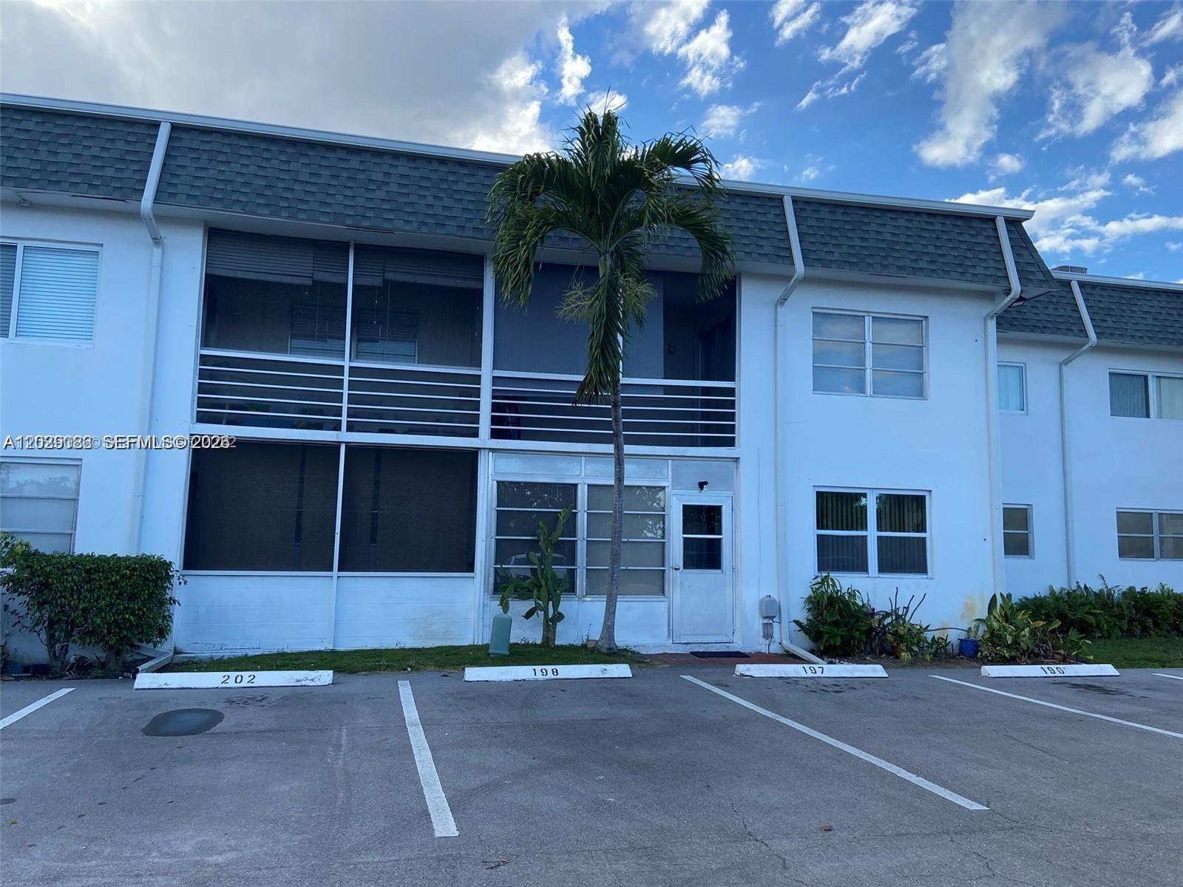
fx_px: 889
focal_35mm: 26
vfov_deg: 53.1
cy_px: 444
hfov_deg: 67.3
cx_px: 592
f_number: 1.8
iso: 32
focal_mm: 4.25
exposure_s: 1/934
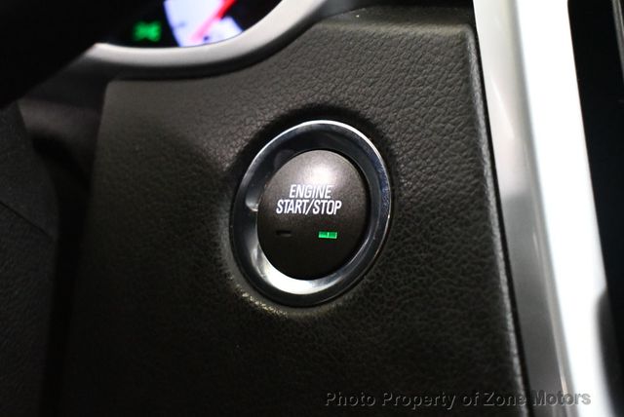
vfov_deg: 18.0
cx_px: 312
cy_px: 208
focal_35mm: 76
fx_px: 1318
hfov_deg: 26.6
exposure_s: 1/60
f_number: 4.8
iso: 7200
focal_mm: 38
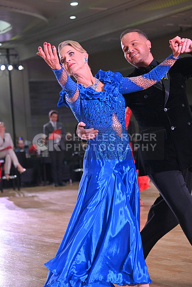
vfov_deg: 23.9
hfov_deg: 16.1
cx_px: 96
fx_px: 680
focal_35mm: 85
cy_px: 144
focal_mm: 85
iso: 3200
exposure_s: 1/400
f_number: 5
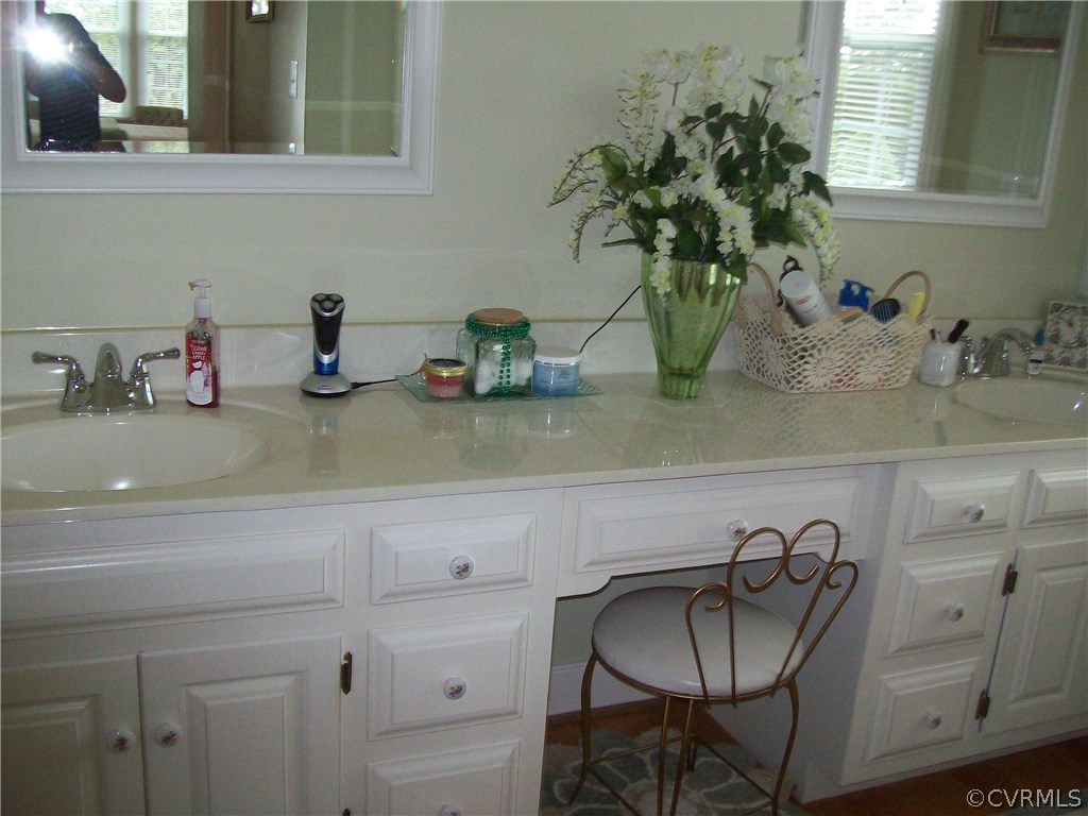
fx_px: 1131
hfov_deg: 51.4
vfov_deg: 39.7
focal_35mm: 36
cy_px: 408
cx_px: 544
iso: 200
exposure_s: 1/64
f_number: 2.7
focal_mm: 6
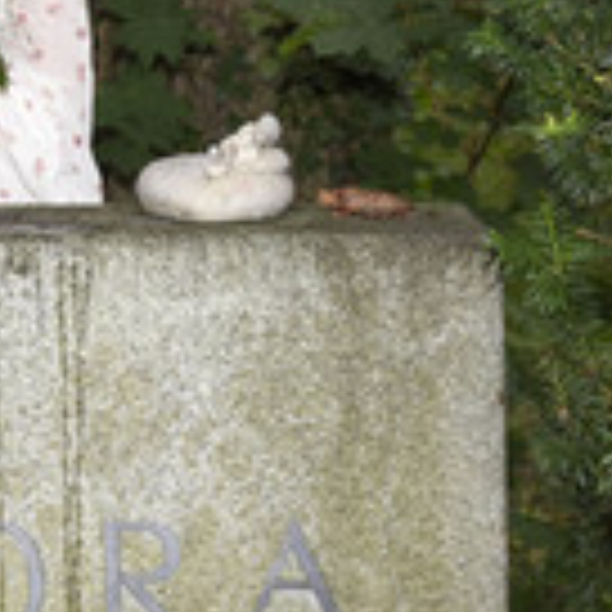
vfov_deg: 13.3
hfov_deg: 12.5
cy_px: 36
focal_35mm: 130
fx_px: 2600
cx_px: -389
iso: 800
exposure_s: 1/100
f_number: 6.3
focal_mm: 46
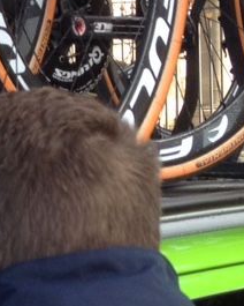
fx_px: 1489
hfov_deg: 8.8
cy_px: 259
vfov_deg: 11.6
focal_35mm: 165
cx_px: -243
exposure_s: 1/308
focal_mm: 4.28
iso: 50
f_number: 2.4
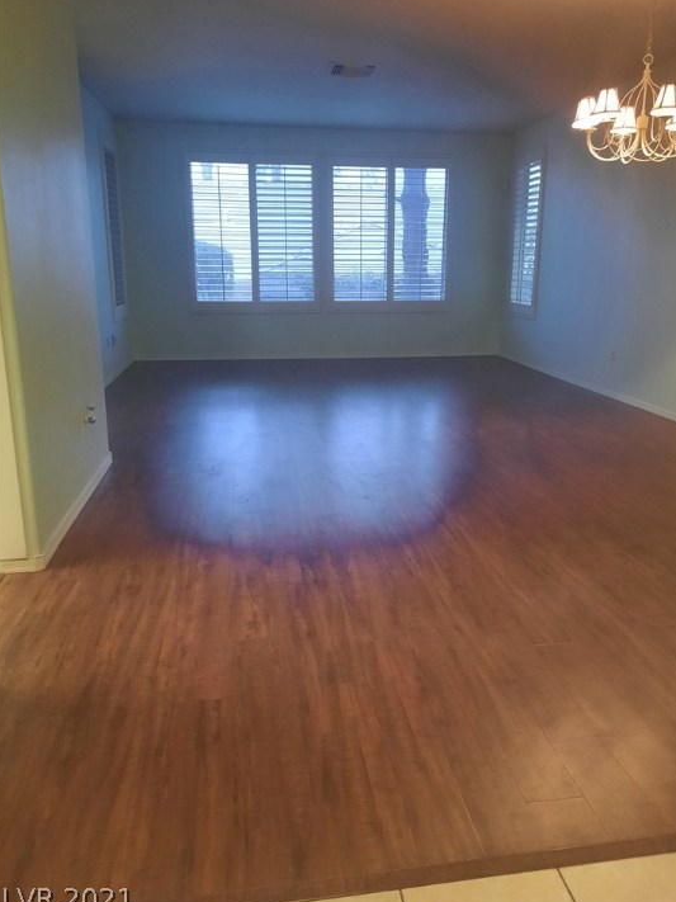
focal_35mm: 27
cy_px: 433
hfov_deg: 51.3
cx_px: 360
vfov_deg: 65.3
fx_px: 703
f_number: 2
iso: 640
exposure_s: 1/24
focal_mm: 4.6
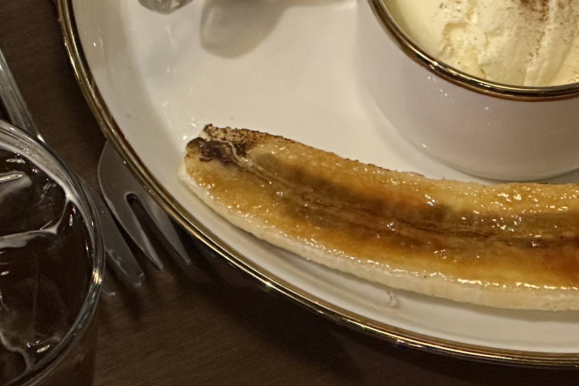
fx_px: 3329
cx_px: 216
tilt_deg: -52.2
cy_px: 97
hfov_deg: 9.9
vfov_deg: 6.6
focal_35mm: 207
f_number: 2.8
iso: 1000
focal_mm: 9
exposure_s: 1/41
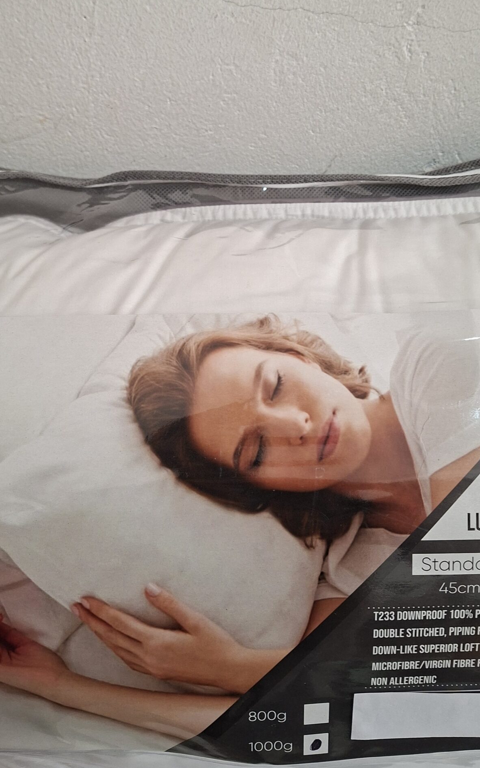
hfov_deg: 38.3
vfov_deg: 57.4
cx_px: 240
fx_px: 691
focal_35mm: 33
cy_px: 289
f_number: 1.8
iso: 200
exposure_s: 1/50
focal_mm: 5.54
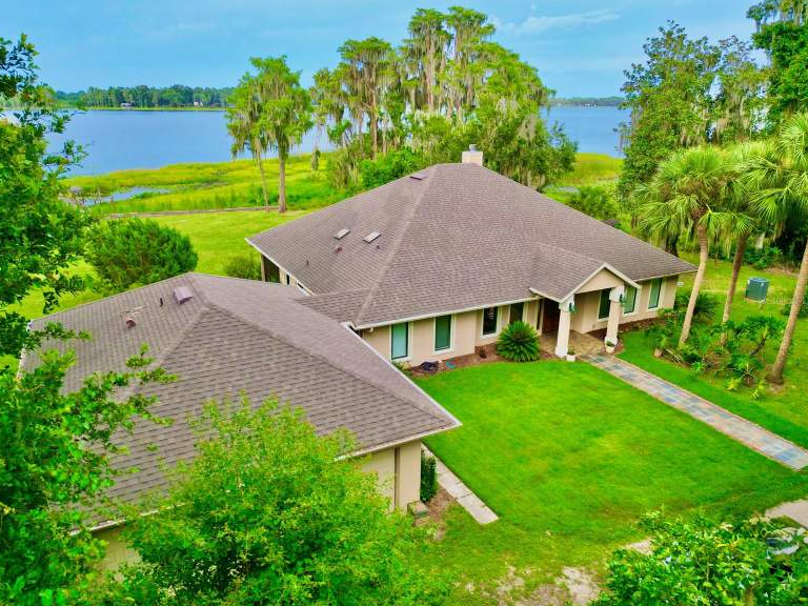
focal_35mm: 25
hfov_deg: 69.4
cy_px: 300
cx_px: 396
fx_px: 584
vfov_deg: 54.9
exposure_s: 1/1250
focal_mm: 6.72
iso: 150
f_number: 1.7
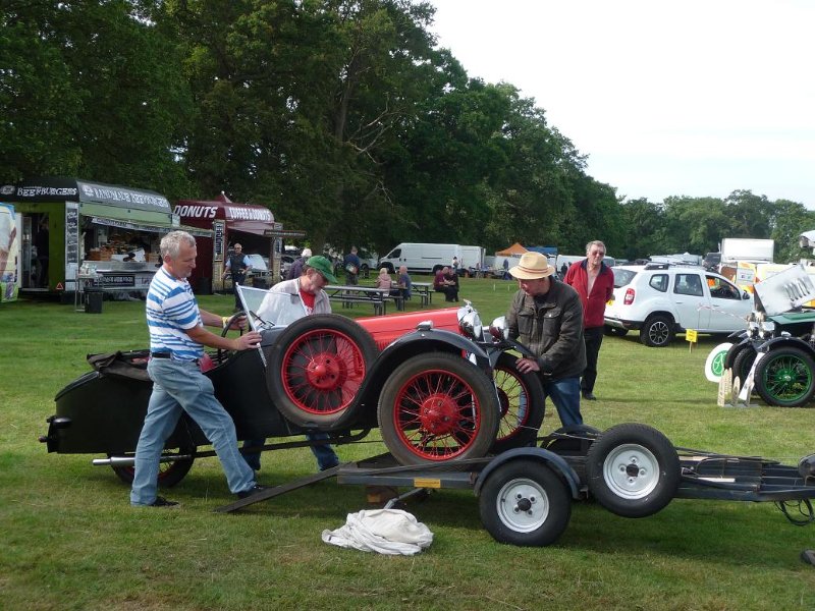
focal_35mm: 48
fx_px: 1130
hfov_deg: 39.7
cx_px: 408
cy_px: 306
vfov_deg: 30.3
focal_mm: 8
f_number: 4.2
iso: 100
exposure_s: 1/320
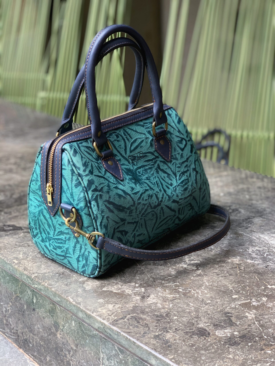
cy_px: 183
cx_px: 138
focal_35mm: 52
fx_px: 551
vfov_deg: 36.8
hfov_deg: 28.0
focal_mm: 6
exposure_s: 1/122
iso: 80
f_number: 2.4
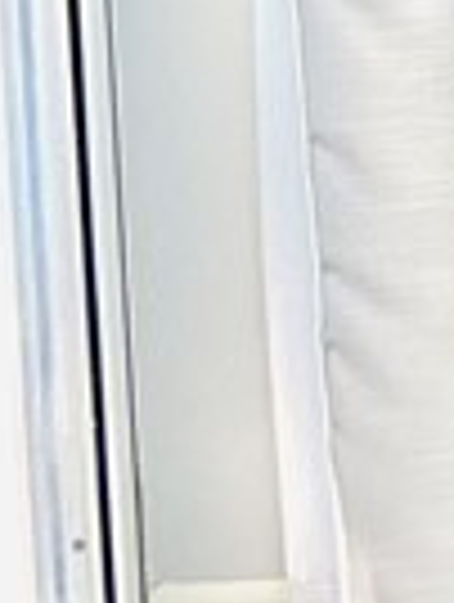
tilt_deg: -6.4
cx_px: 1528
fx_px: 3451
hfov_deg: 6.6
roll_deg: +2.1
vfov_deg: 9.1
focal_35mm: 198
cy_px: -796
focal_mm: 4.25
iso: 400
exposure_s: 1/60
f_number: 1.8
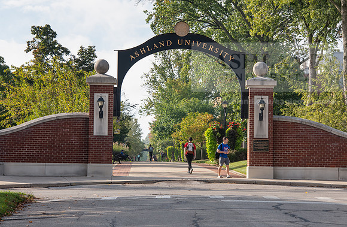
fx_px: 1351
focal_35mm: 141
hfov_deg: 14.6
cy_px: 107
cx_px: 170
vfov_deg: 9.6
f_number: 9
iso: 320
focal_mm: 135
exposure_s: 1/320
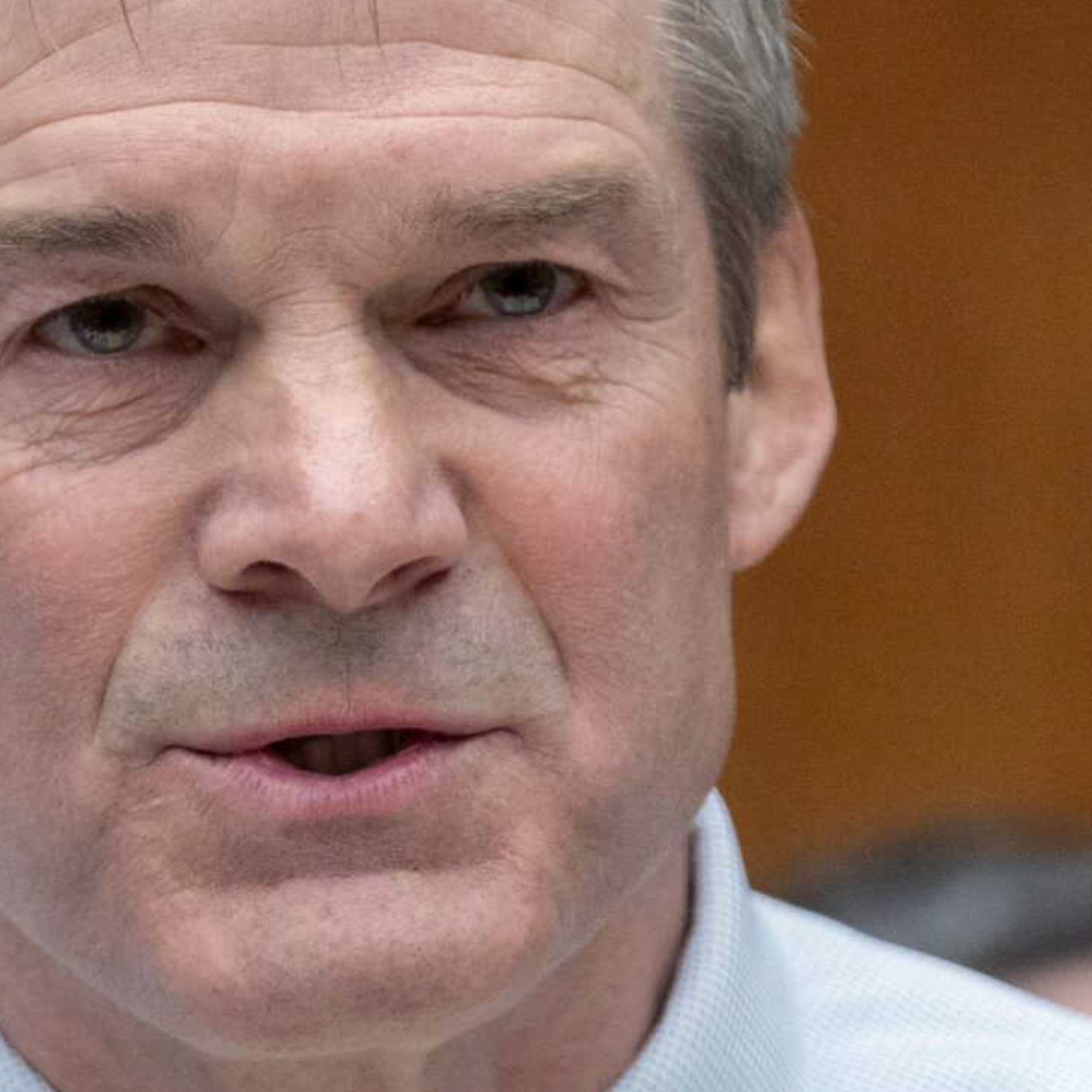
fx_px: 15026
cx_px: -430
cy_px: 444
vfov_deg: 4.2
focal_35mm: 421
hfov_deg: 4.1
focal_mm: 140
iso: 2000
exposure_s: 1/800
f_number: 3.2
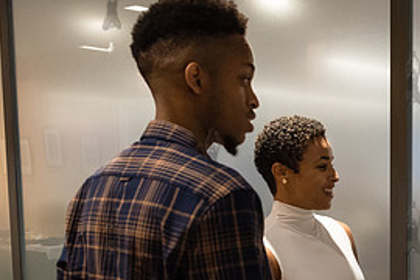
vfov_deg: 19.4
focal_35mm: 69
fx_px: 805
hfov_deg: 27.4
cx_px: 429
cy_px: 256
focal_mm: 28
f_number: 4.5
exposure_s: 1/250
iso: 2500
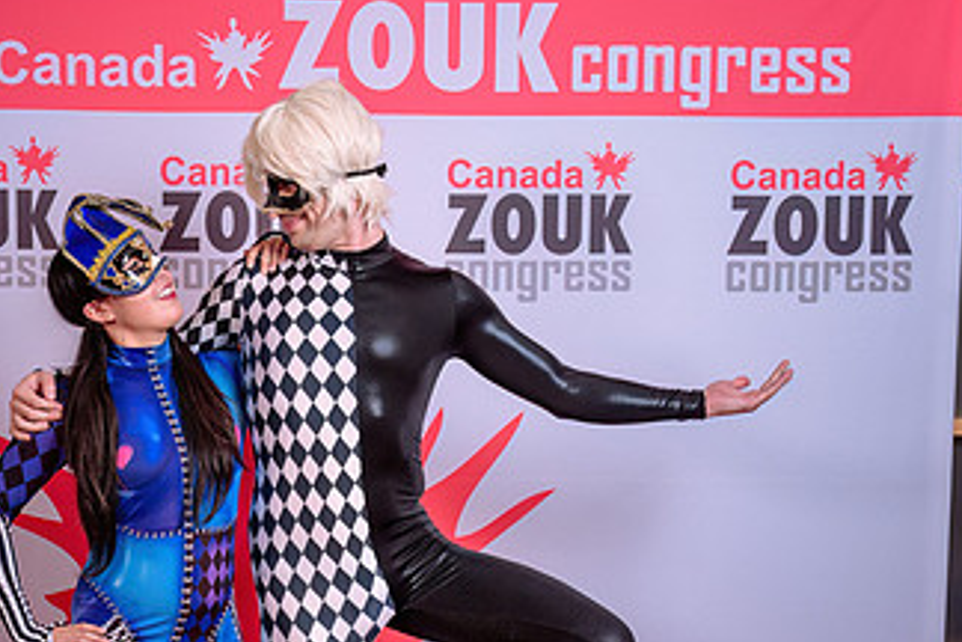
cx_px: 335
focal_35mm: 76
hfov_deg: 26.5
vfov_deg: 17.7
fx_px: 2031
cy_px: 562
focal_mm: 37
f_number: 5.6
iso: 100
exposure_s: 1/200
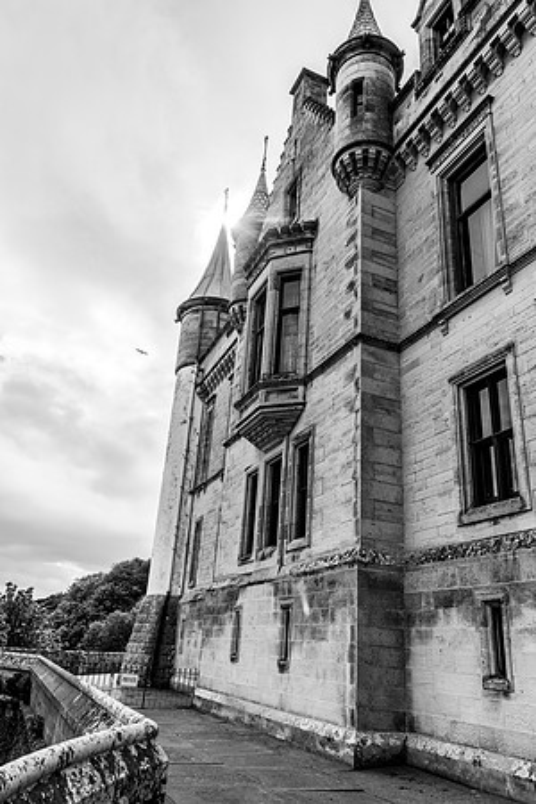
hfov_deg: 47.9
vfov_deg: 67.4
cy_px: 402
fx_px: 603
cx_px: 268
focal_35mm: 27
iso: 160
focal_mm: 27
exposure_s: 1/1000
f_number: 8
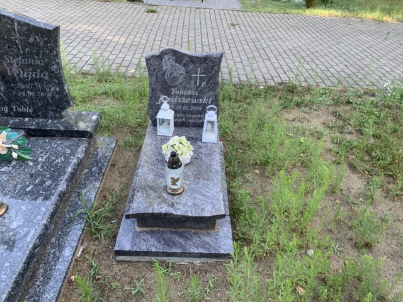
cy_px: 151
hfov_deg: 67.3
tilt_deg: -37.3
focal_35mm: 26
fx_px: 303
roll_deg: -0.2
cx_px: 202
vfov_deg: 53.1
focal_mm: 4.25
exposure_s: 1/121
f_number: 1.8
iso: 40
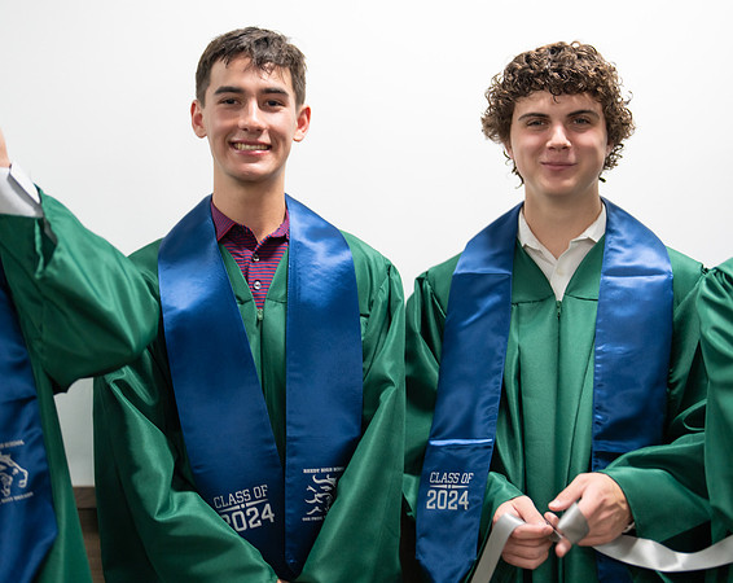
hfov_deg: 33.3
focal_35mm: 57
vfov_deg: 26.8
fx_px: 1223
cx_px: 335
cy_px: 289
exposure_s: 1/320
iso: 320
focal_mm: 50
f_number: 1.2
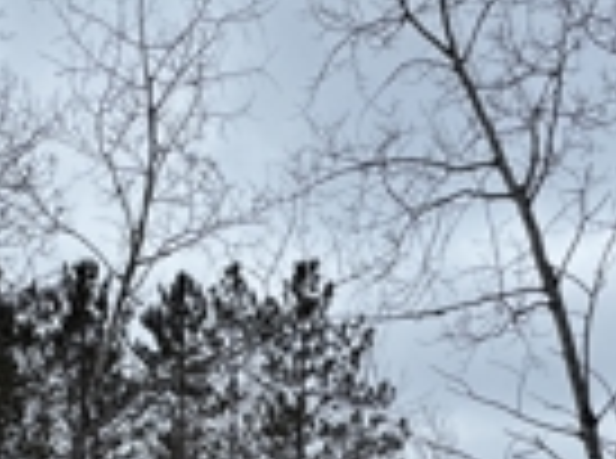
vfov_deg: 28.3
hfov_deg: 45.6
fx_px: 728
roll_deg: -0.7
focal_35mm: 41
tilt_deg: +7.3
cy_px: 608
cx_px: 243
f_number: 2.2
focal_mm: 2.22
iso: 40
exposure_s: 1/879
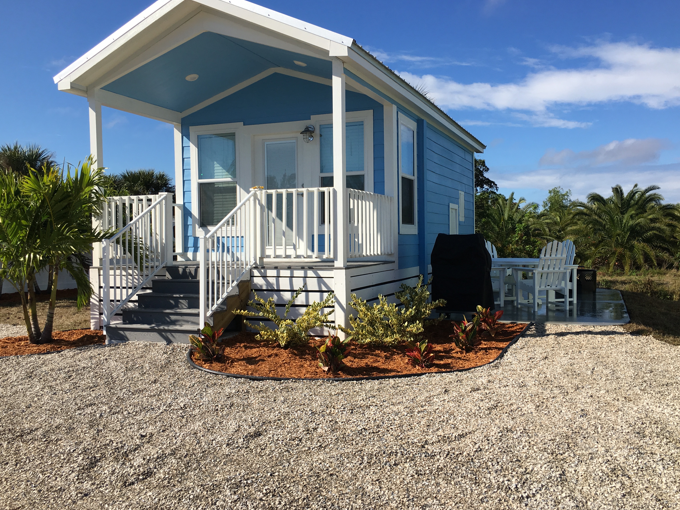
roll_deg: -0.4
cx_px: 357
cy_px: 257
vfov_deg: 45.4
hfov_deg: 58.3
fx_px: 609
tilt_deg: -1.0
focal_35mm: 31
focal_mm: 4.15
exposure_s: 1/1923
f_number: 2.2
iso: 25
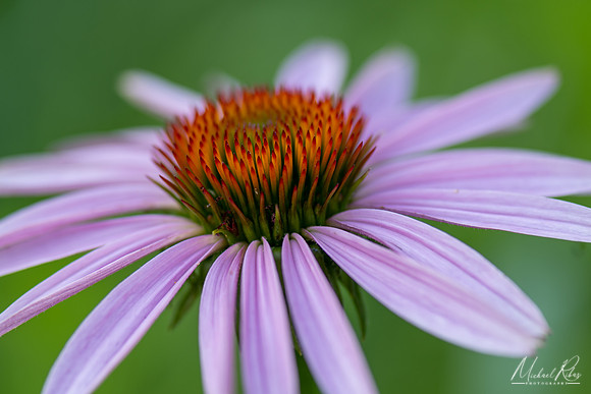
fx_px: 2586
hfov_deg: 13.0
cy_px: 197
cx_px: 296
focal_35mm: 158
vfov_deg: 8.7
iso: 100
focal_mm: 105
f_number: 4
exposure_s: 1/30
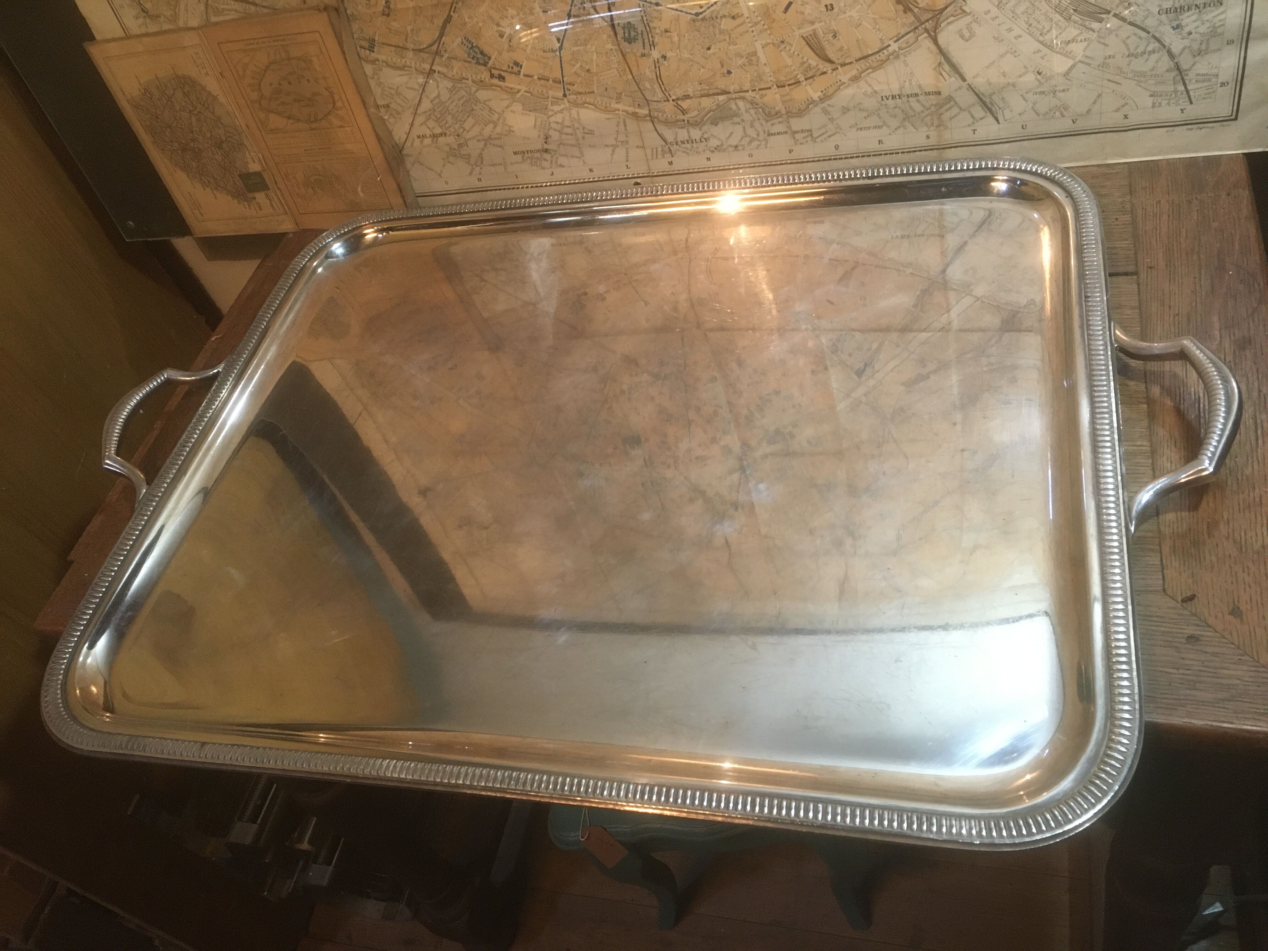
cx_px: 634
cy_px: 476
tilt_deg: -46.3
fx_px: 1062
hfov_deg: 61.7
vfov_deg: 48.2
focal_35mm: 29
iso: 250
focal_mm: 4.15
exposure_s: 1/33
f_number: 2.2
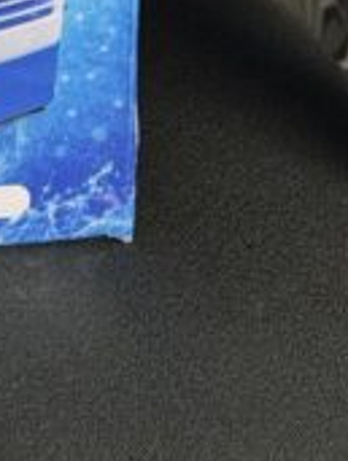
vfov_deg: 8.3
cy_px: -550
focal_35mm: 224
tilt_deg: -14.4
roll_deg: -0.3
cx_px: -178
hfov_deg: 6.6
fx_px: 2991
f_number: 1.78
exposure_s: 1/100
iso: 64
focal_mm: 6.76
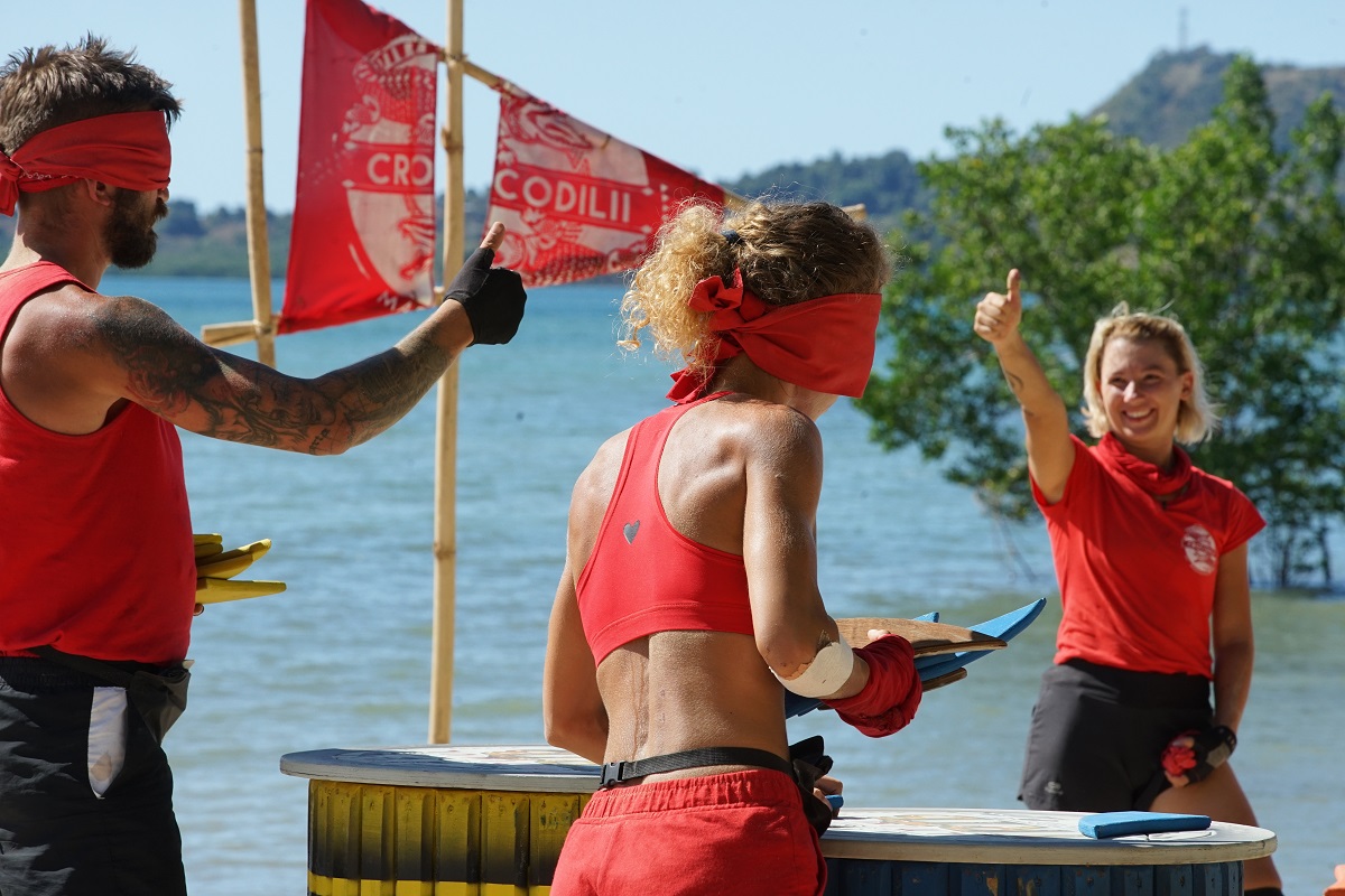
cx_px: 672
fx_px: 7472
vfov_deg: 6.9
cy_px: 448
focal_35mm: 200
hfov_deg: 10.3
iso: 640
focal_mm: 200
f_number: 14
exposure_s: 1/400
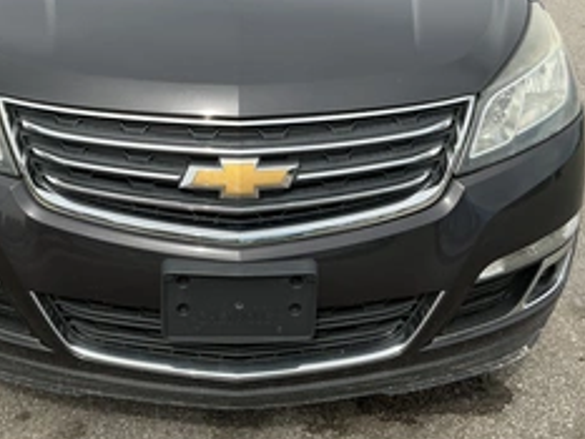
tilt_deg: -22.1
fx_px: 812
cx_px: 213
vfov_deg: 30.2
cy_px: 171
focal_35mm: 48
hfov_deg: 39.3
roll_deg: -0.6
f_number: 1.8
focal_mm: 3
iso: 25
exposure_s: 1/1195
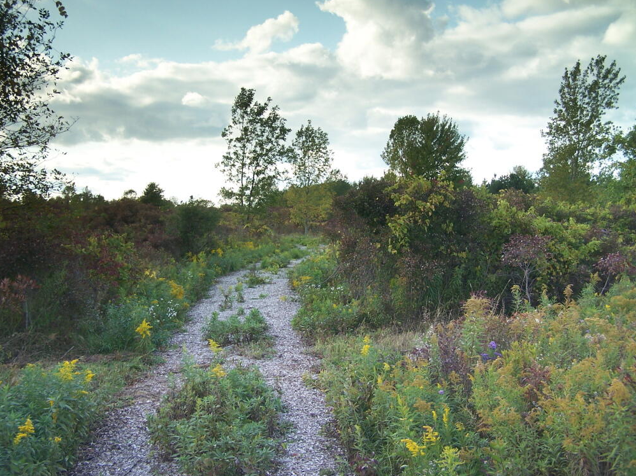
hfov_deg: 47.9
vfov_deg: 36.8
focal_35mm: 39
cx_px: 324
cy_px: 233
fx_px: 716
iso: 100
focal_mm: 6.3
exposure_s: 1/160
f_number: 2.8
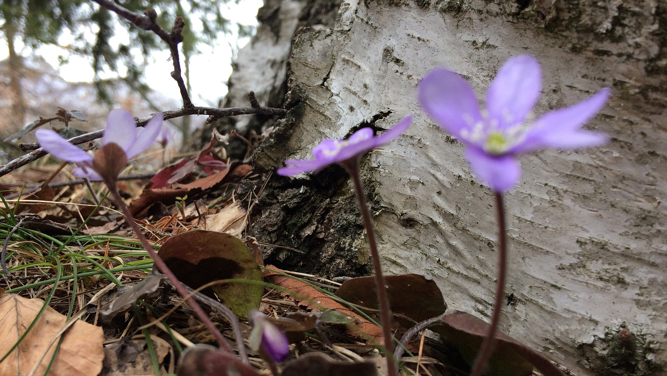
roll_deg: -5.2
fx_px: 584
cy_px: 214
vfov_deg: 35.6
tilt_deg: -3.0
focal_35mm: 33
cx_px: 320
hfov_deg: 59.5
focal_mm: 4.15
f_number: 2.2
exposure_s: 1/129
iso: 32
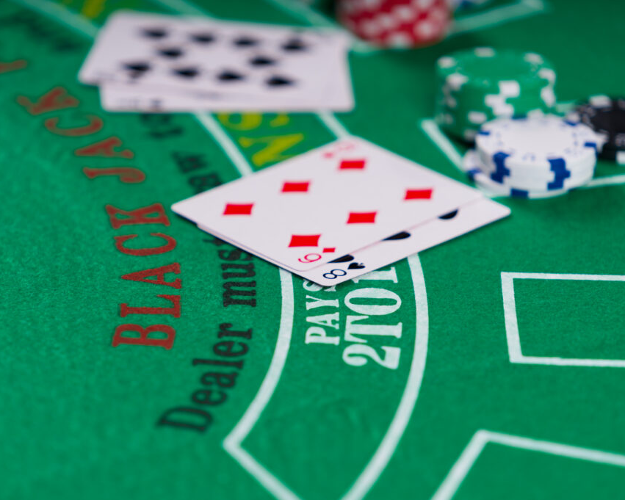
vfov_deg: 6.8
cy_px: 250
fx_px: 4181
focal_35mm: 226
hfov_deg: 8.5
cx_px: 268
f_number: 4
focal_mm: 200
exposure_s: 1/160
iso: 50
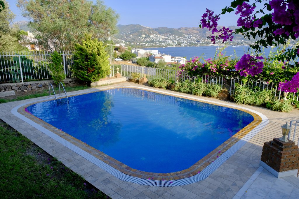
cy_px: 100
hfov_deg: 67.4
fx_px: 224
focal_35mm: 27
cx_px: 150
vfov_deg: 47.9
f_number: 5.6
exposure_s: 1/450
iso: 320
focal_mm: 18
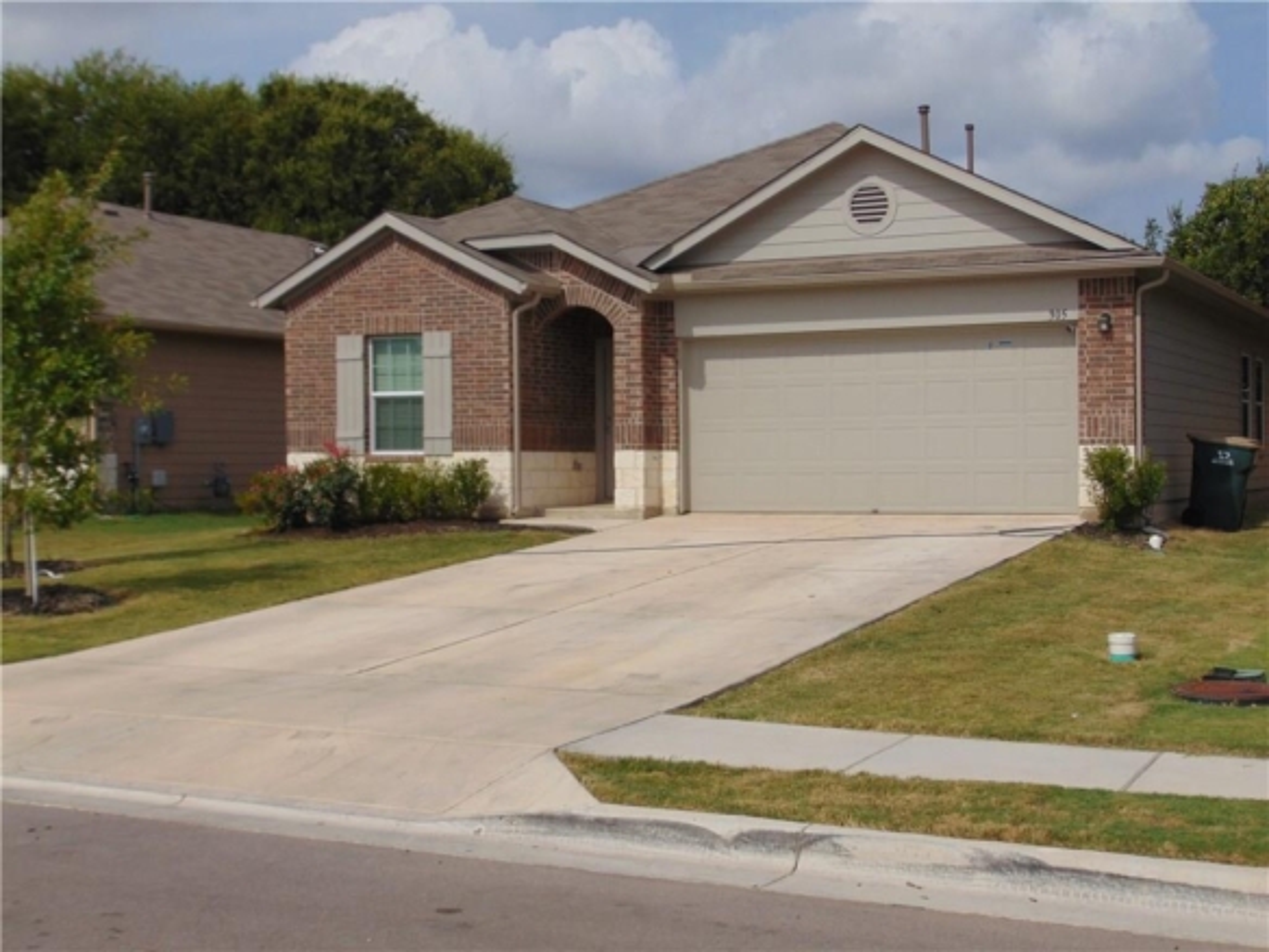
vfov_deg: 29.1
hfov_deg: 38.2
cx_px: 634
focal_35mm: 50
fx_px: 1833
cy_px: 476
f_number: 9
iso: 80
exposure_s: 1/500
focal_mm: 9
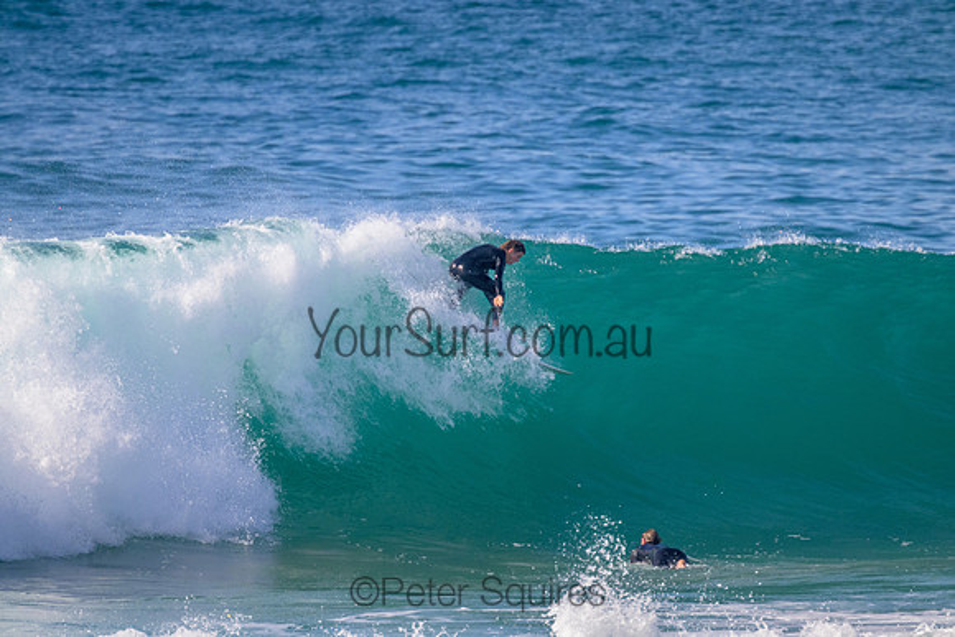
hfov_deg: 2.6
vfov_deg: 1.7
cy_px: 318
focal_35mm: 800
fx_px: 21226
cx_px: 478
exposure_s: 1/2000
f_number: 11
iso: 2200
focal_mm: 800
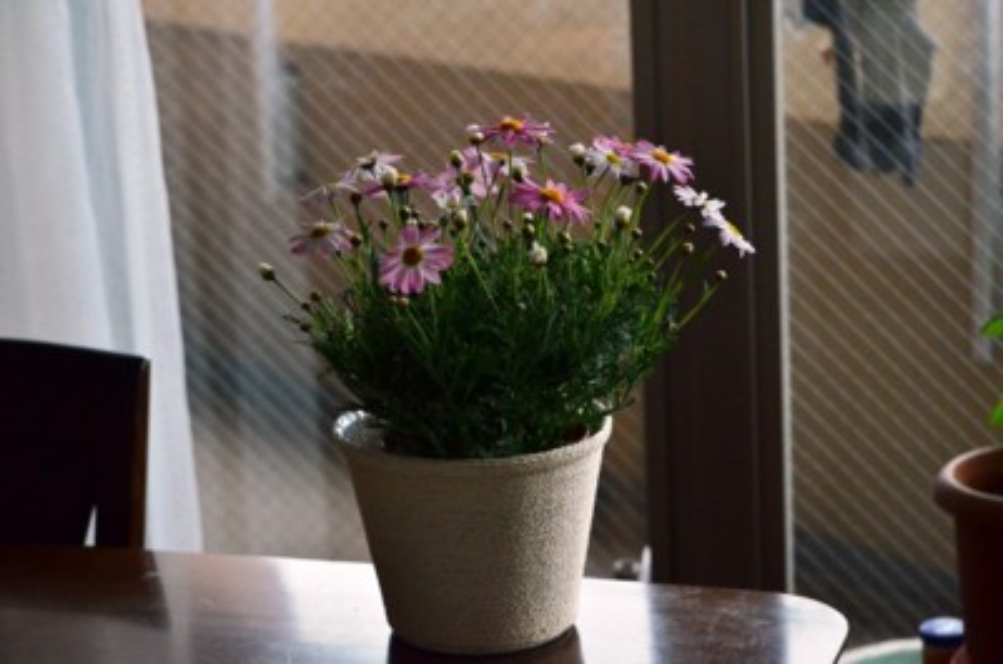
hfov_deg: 23.4
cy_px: 332
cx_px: 502
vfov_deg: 15.6
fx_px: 2419
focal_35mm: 87
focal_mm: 58
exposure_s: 1/800
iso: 1600
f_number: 5
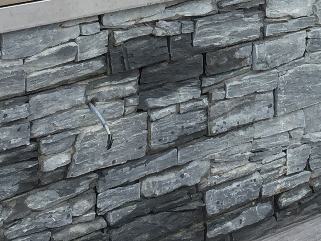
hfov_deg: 15.6
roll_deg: -0.1
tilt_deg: -5.1
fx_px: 1159
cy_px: -129
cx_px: 293
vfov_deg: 11.3
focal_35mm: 125
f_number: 2.2
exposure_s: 1/860
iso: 32
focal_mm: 4.15
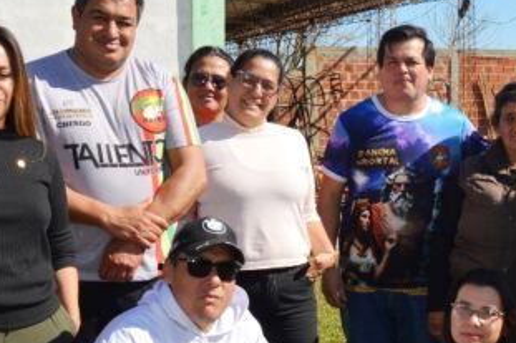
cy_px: 268
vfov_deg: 15.9
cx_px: 377
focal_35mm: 85
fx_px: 1221
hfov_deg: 23.7
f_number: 10
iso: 100
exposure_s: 1/200
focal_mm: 23
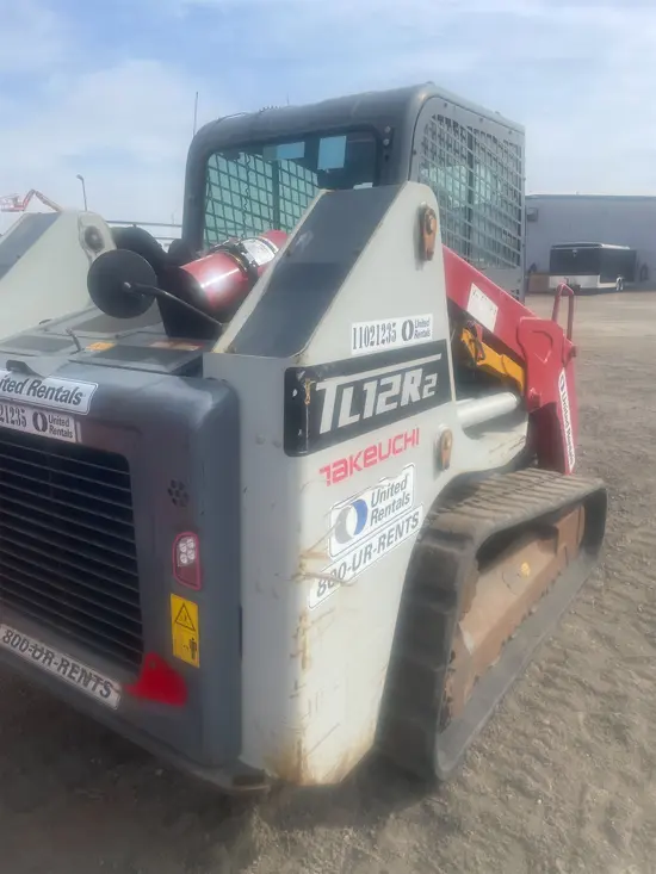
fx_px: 657
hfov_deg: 53.1
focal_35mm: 26
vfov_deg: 67.3
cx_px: 328
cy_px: 437
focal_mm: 4.2
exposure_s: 1/3401
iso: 32
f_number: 1.6
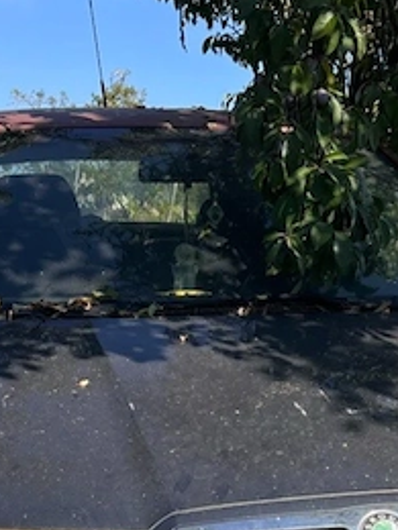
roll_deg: -3.0
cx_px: 263
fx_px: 1226
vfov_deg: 23.5
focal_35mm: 80
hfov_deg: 18.4
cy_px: 518
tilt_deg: -10.9
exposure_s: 1/2008
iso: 50
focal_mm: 5.7
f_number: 1.5
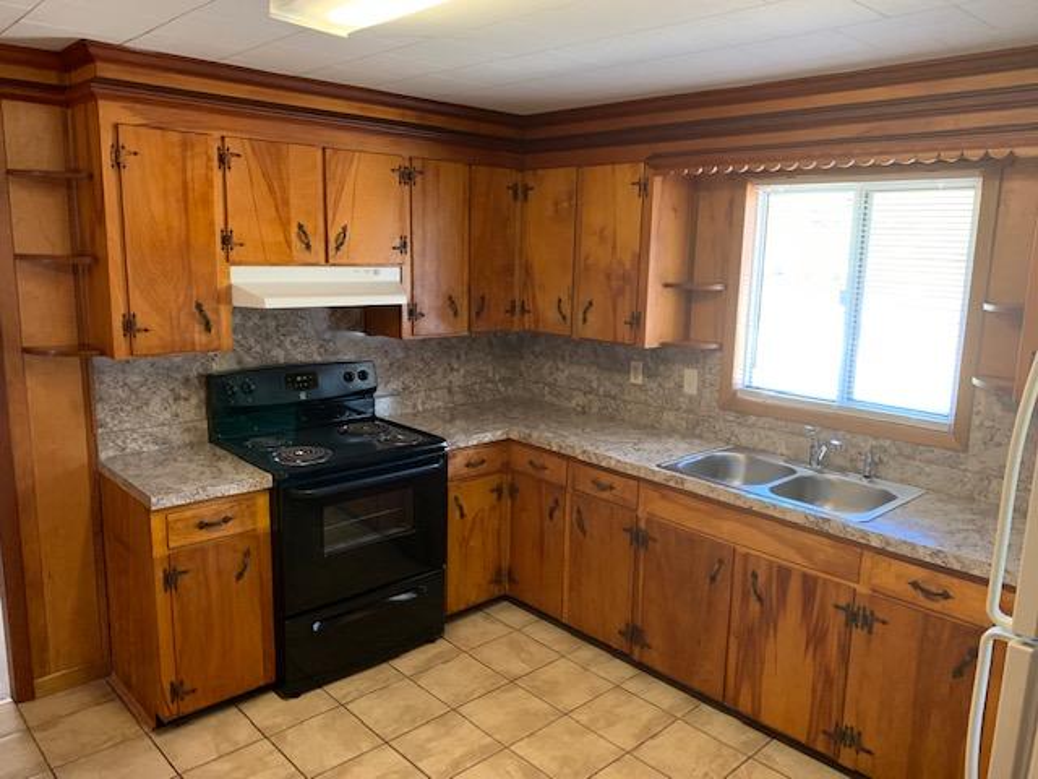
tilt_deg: -10.0
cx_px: 519
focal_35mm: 26
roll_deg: -2.0
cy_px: 390
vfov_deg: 53.1
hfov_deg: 67.3
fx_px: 780
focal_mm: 4.25
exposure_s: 1/40
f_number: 1.8
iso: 320
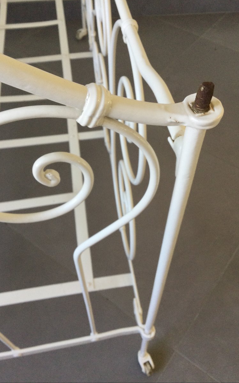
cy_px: 191
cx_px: 123
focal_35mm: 33
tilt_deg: -54.0
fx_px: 344
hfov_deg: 38.3
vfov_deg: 58.1
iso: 32
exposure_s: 1/33
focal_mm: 3.3
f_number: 2.4
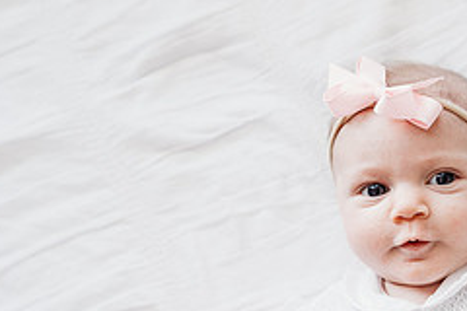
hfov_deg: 32.3
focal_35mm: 58
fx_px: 752
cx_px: 444
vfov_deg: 23.4
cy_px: 174
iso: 1000
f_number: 2.8
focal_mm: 24
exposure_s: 1/100
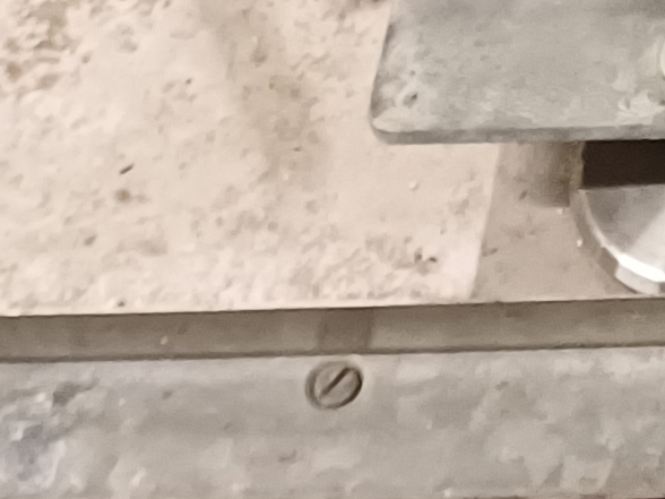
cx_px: 1381
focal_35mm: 170
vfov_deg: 7.9
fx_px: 3266
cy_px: -812
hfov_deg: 10.6
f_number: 1.8
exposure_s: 1/20
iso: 800
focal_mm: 4.65
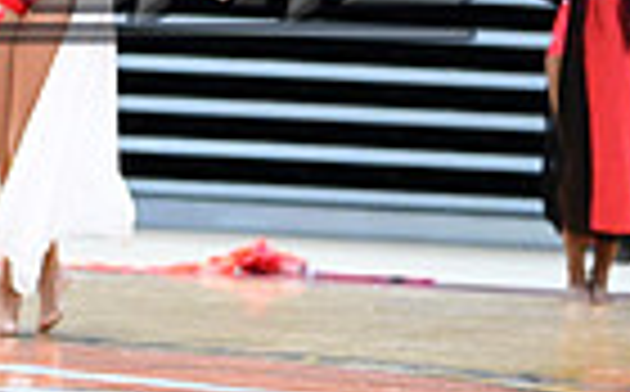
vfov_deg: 4.4
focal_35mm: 296
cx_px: -230
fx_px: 5074
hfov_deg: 7.0
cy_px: -99
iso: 6400
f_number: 3.2
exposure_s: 1/1000
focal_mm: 70
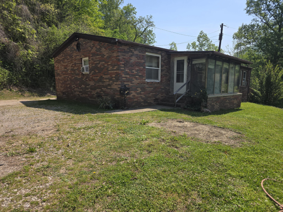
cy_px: 106
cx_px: 142
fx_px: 188
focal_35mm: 23
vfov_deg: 58.9
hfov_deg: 73.9
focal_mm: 6.3
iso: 12
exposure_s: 1/799
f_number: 1.7
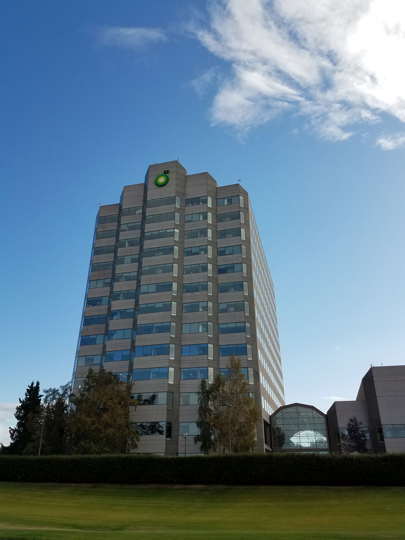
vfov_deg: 67.3
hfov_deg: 53.1
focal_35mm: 26
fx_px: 406
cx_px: 202
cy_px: 270
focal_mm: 4.2
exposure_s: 1/1980
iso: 40
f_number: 1.7
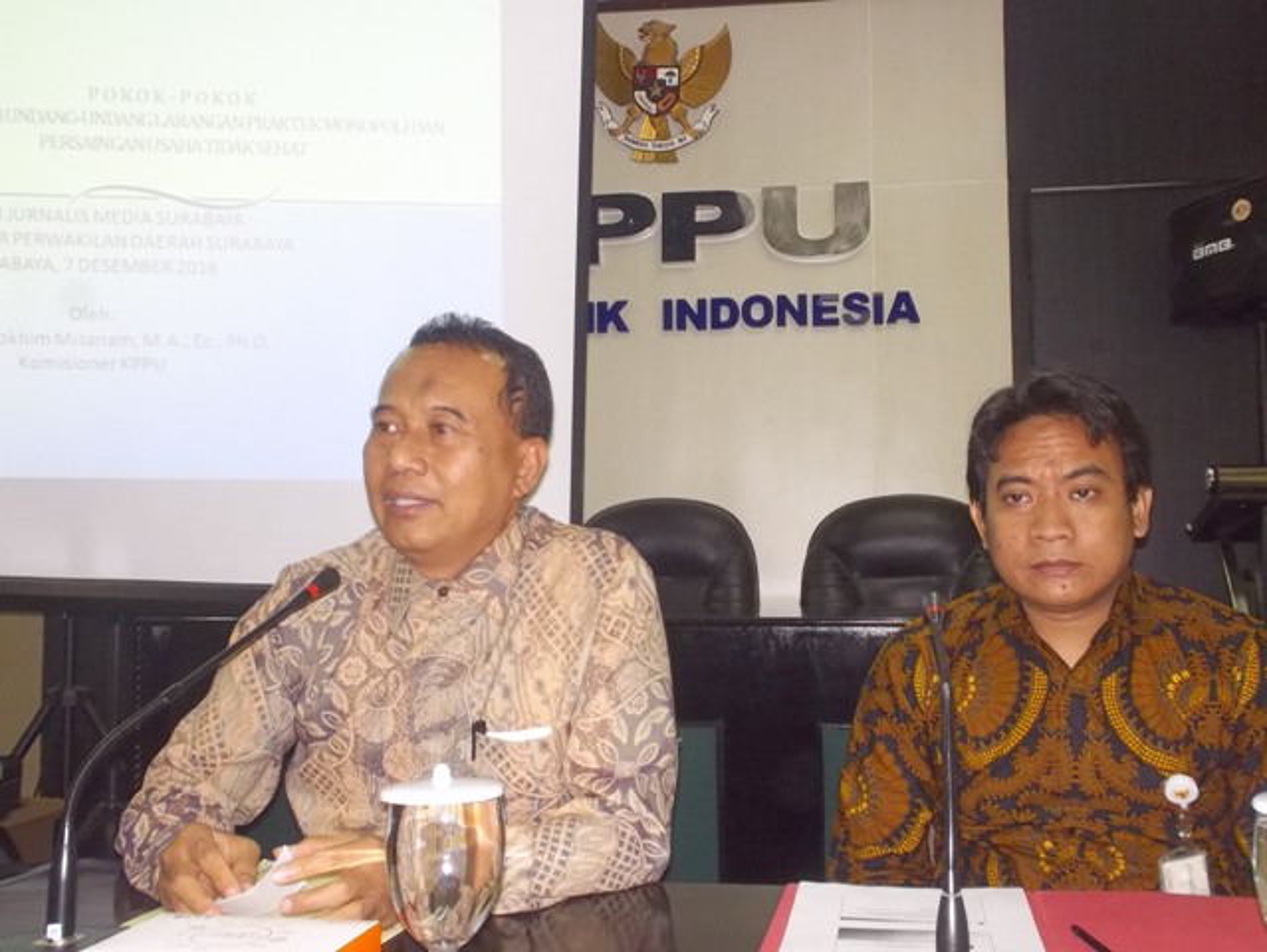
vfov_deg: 38.7
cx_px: 634
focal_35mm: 37
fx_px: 1355
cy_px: 476
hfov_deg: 50.1
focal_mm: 5.2
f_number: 3.7
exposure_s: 1/40
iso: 320
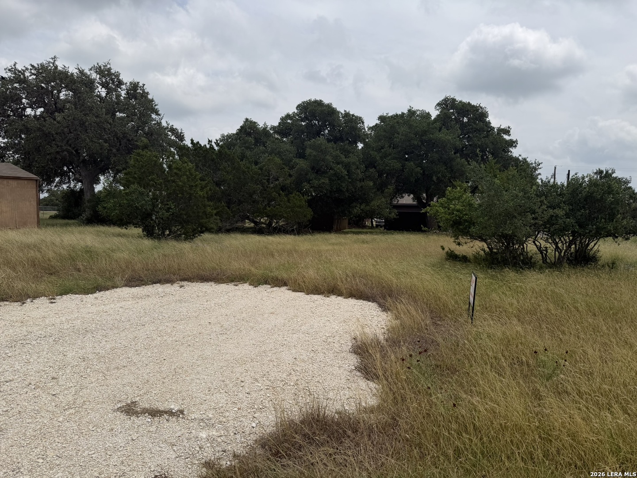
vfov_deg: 56.8
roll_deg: -1.6
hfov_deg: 71.6
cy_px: 239
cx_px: 318
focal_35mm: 24
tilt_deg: -4.7
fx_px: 442
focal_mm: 6.76
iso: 80
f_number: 1.78
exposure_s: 1/9091
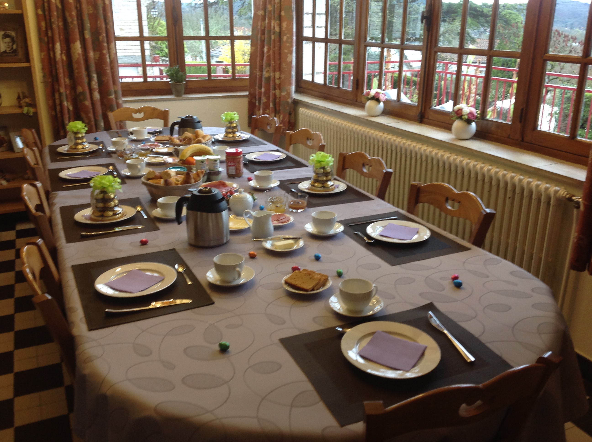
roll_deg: -0.8
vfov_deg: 40.6
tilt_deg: -20.3
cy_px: 221
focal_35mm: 35
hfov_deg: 52.7
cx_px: 296
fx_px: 598
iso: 80
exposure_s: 1/15
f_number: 2.4
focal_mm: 4.28
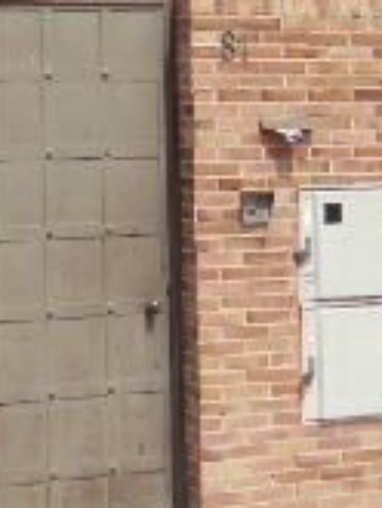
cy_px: -197
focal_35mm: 151
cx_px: -163
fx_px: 2219
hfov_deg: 9.6
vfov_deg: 12.6
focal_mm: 6.9
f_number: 4.1
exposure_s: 1/1000
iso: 125
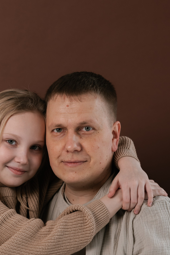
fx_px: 1139
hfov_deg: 8.5
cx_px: 36
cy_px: 131
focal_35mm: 161
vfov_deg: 12.8
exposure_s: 1/320
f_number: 2.5
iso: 400
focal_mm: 85
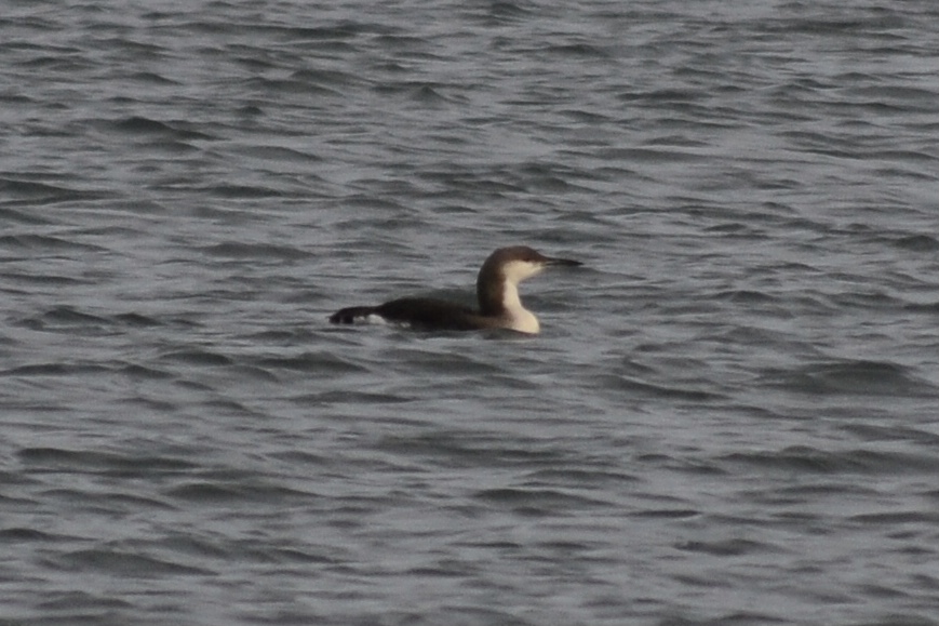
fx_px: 11735
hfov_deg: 4.6
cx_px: 470
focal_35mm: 450
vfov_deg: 3.1
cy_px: 313
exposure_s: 1/1250
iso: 200
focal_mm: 300
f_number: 6.3
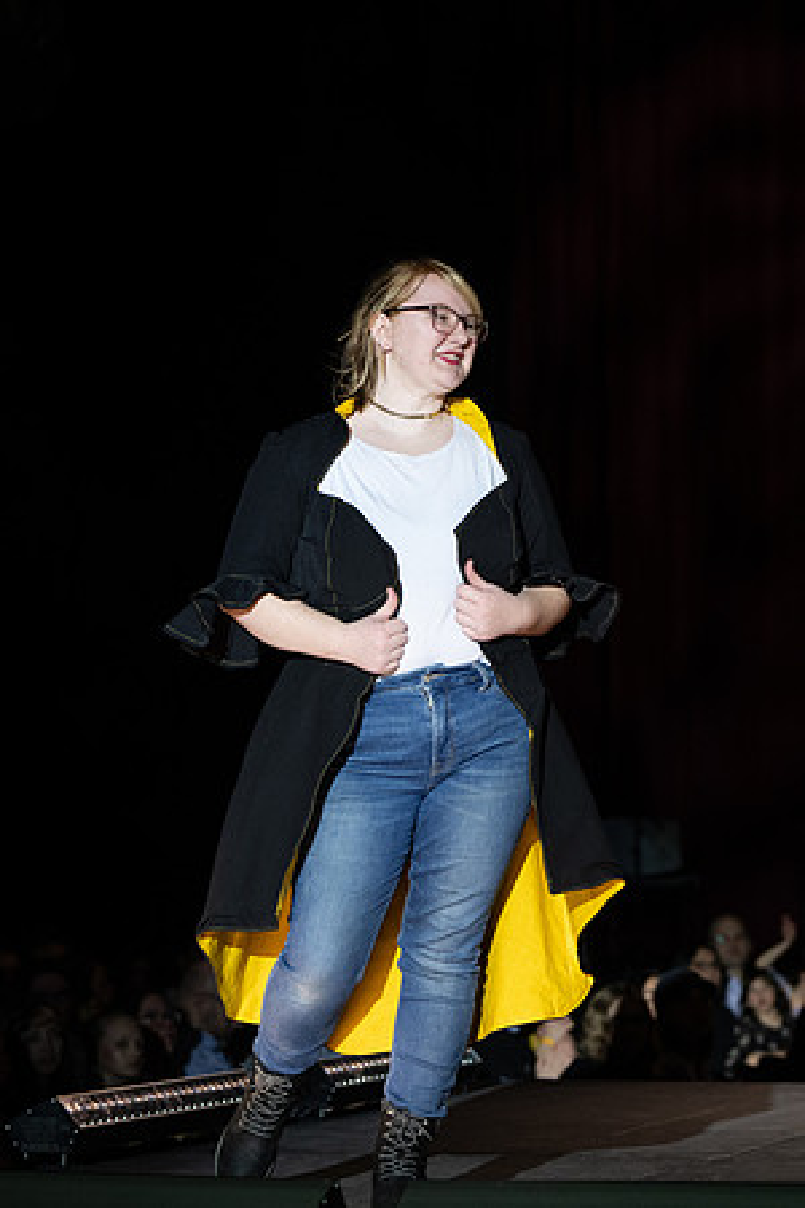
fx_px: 4551
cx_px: 578
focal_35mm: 136
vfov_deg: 15.1
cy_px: 673
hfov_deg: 10.1
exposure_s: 1/640
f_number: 3.5
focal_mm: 81
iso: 800
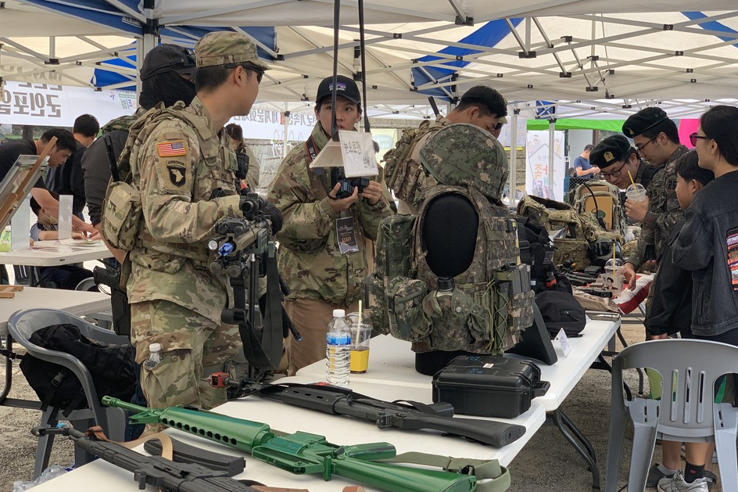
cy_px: 264
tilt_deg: -4.8
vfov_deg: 24.6
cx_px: 367
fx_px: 1127
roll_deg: -0.6
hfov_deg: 36.3
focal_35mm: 55
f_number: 2.4
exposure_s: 1/218
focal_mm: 6
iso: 16
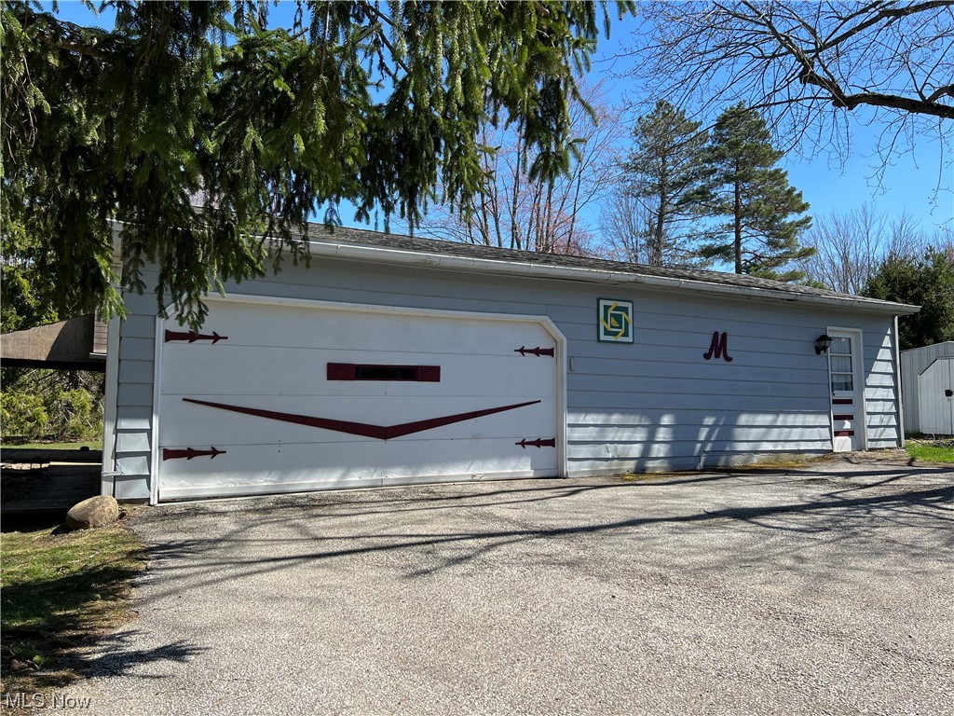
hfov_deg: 67.3
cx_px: 477
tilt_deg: +4.2
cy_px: 358
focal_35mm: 26
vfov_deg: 53.1
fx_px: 717
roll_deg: +0.1
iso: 50
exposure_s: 1/2513
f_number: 1.5
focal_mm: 5.7
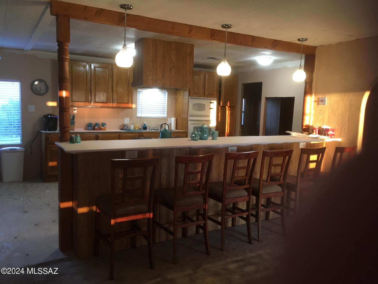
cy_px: 142
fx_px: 317
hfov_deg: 61.7
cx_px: 189
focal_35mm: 29
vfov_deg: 48.2
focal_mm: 4.15
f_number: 2.2
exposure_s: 1/30
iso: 100
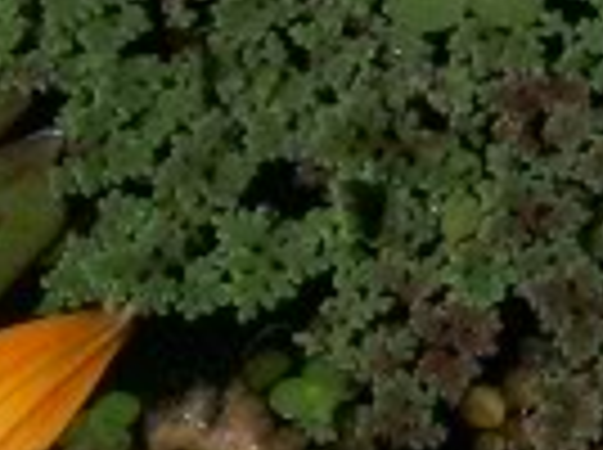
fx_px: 2991
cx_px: 1382
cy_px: -220
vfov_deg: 8.4
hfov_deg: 10.2
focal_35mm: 172
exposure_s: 1/1401
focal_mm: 6
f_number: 4.8
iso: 80
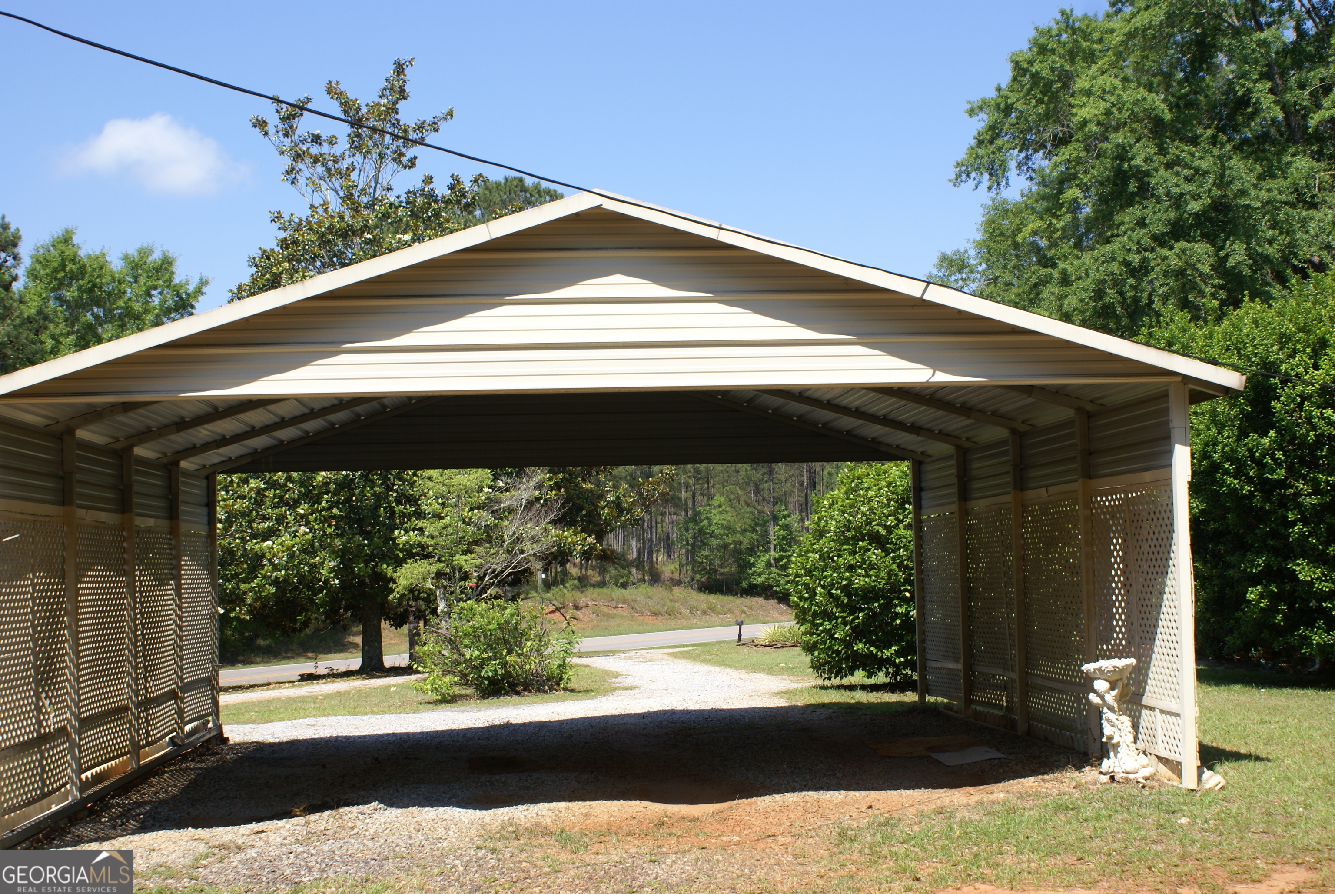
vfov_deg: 32.0
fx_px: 1559
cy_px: 447
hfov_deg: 46.4
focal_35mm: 42
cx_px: 668
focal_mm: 28
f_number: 9
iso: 100
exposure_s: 1/125
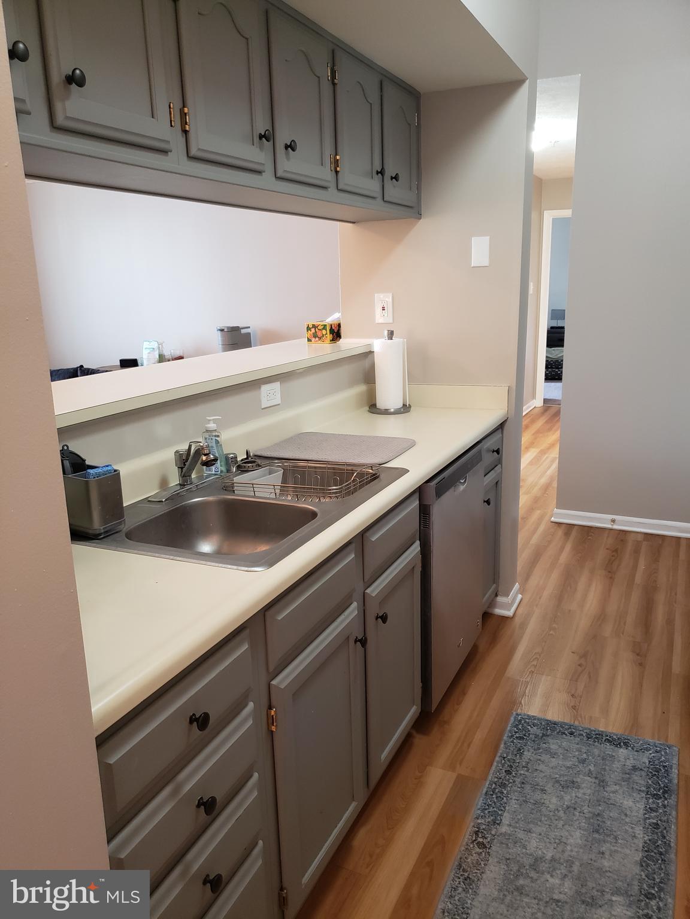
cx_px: 345
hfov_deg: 53.1
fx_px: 691
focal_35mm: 26
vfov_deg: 67.3
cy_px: 460
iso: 320
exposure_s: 1/24
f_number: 1.5
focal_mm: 4.3
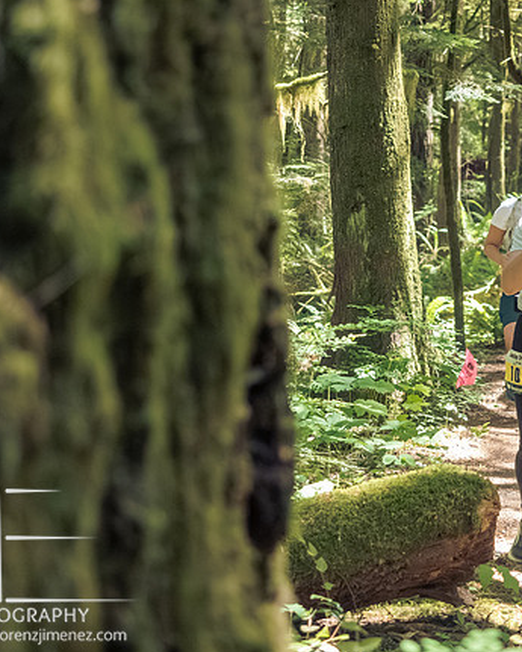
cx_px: 360
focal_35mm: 110
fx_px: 2124
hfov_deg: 14.0
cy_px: 324
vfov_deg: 17.5
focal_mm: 40
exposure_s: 1/1000
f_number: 2.8
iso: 5000
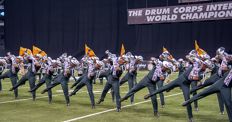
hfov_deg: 34.1
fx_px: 378
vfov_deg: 18.3
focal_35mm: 62
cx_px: 101
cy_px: 72
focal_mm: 52
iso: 800
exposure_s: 1/160
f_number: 4.8
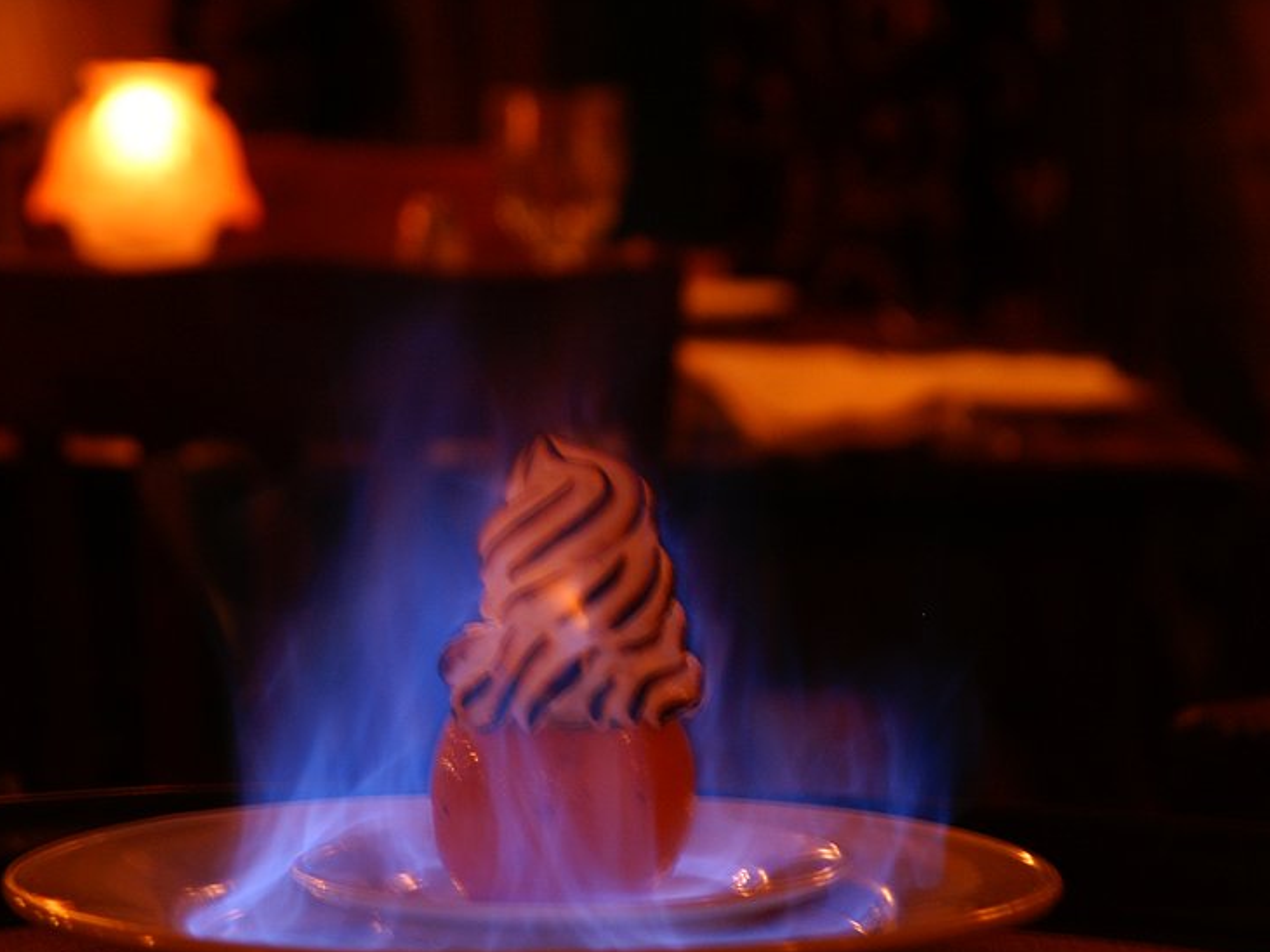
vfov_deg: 8.6
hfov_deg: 11.5
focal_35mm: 172
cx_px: 506
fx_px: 6297
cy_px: 553
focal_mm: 85
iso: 400
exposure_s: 1/1.25
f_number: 4.5
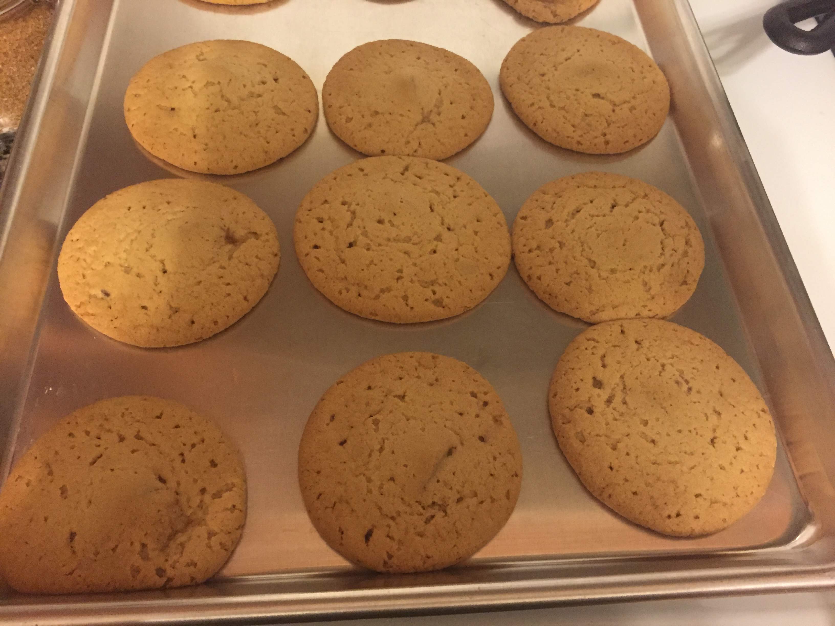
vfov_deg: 48.2
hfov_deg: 61.7
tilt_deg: -57.1
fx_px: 700
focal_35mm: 29
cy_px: 313
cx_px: 418
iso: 320
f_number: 2.2
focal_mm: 4.15
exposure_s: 1/15
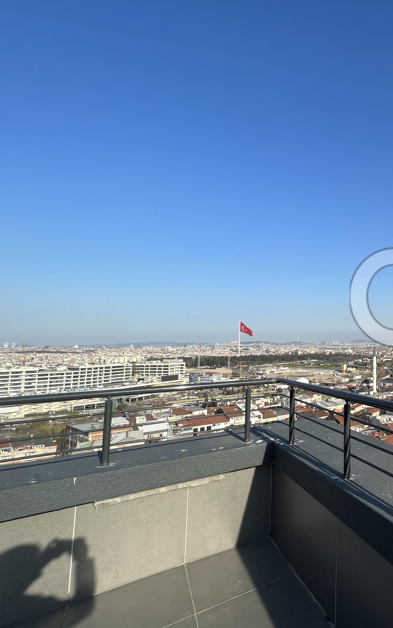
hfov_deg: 48.1
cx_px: 414
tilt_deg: +3.4
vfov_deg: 88.0
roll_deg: +1.6
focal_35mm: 19
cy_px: 310
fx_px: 326
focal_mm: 1.57
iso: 32
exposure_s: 1/1754
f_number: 1.8
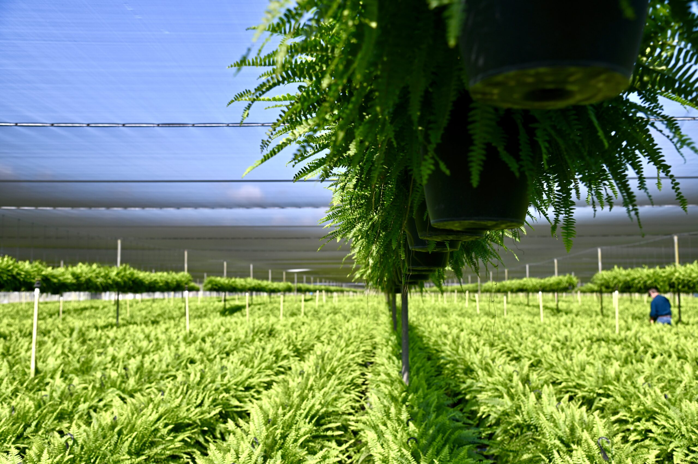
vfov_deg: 30.5
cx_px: 349
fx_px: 852
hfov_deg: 44.5
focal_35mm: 44
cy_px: 232
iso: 125
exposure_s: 1/250
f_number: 5.6
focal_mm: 44
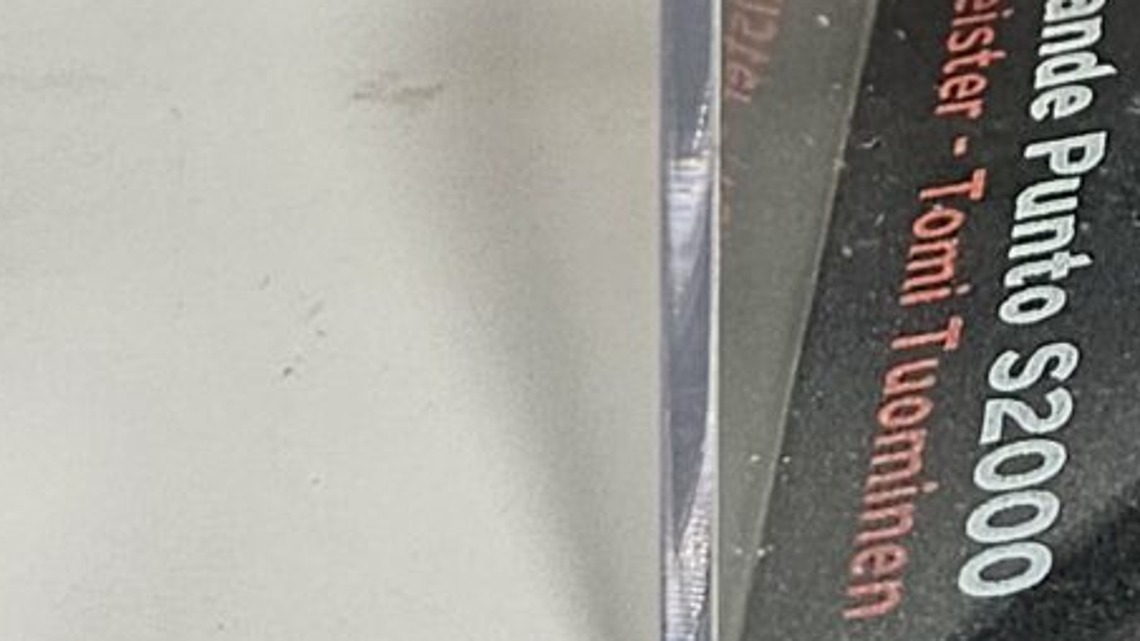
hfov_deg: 14.1
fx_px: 4473
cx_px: 1357
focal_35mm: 148
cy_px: -618
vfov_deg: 7.8
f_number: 1.8
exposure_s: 1/100
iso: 160
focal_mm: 5
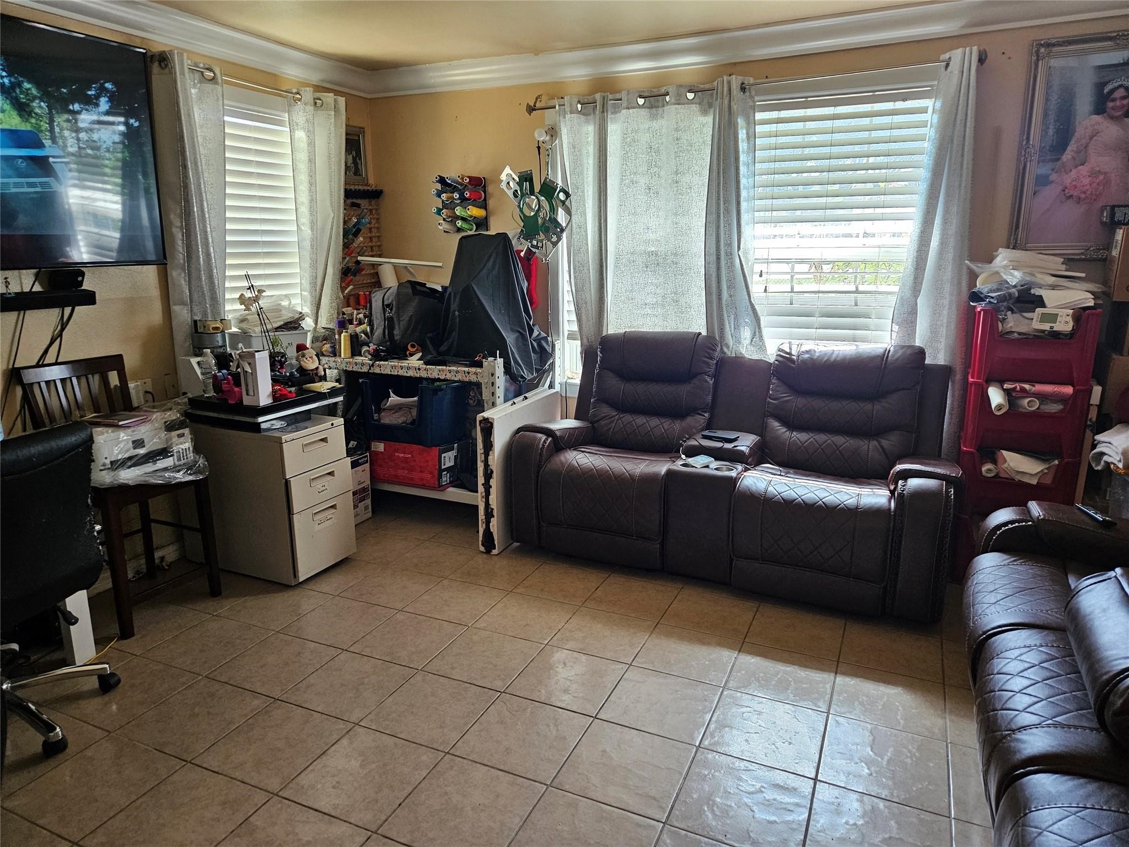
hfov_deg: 73.9
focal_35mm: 23
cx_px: 564
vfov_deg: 58.9
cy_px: 424
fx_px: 750
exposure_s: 1/120
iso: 200
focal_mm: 5.4
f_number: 1.8
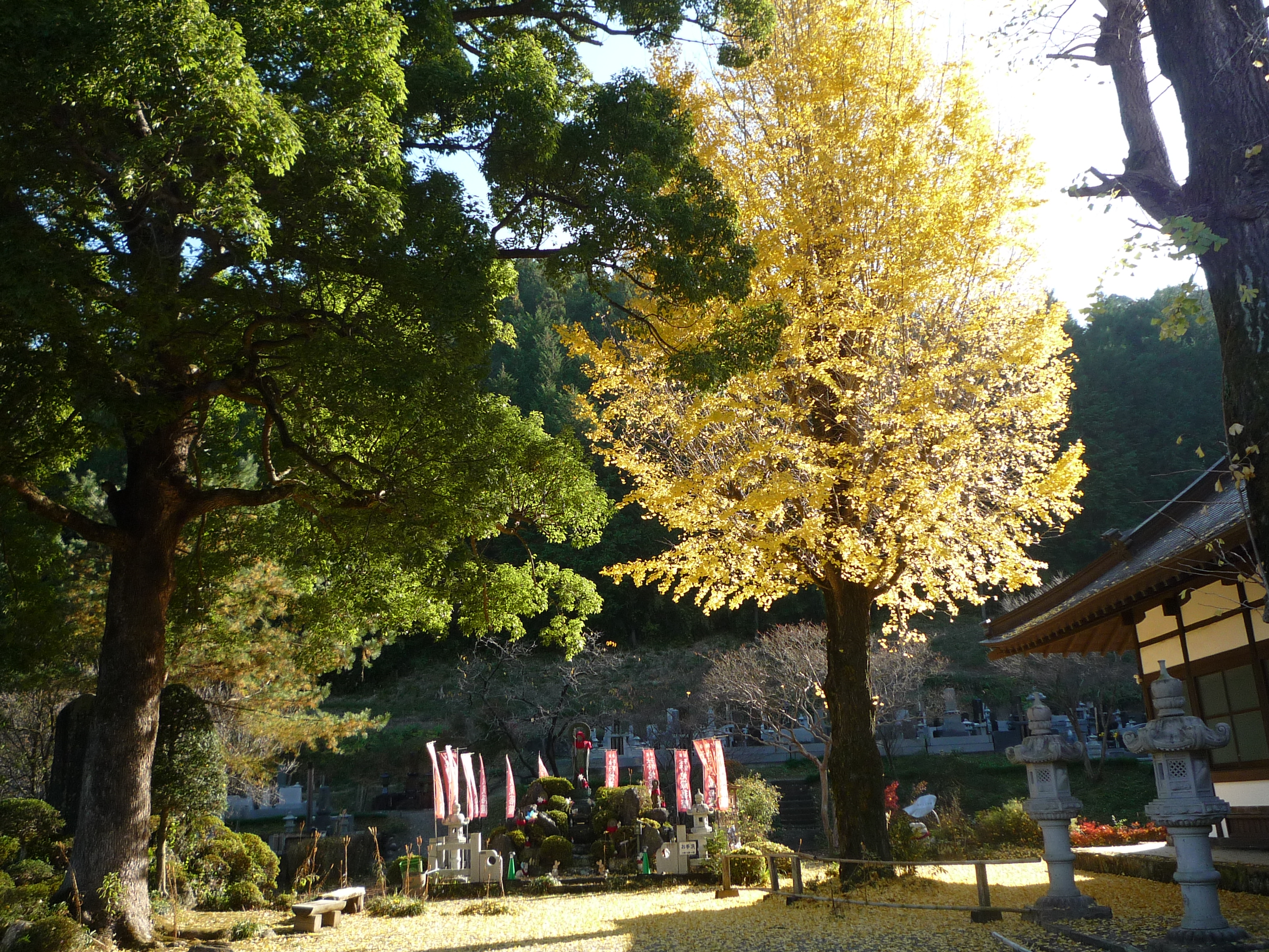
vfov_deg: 46.8
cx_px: 634
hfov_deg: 60.0
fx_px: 1100
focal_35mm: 30
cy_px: 476
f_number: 2.8
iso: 100
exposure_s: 1/400
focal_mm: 4.4
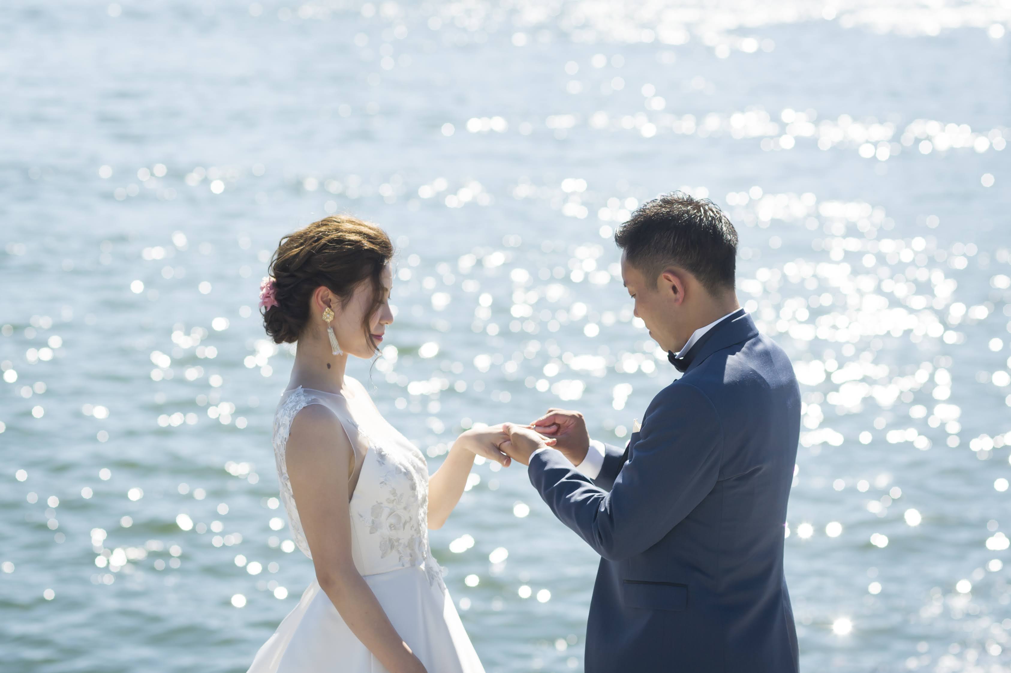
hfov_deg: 19.1
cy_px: 370
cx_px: 502
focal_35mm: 107
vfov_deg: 12.8
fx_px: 3010
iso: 200
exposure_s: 1/2500
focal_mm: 85
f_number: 3.5
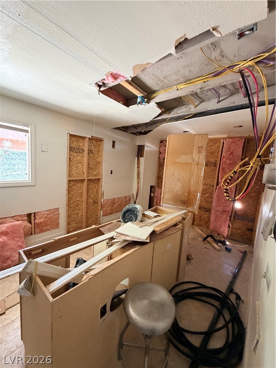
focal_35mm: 14
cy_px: 184
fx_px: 149
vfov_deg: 102.1
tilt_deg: -6.6
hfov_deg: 85.7
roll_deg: -4.4
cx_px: 138
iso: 400
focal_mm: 2.22
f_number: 2.2
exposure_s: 1/60
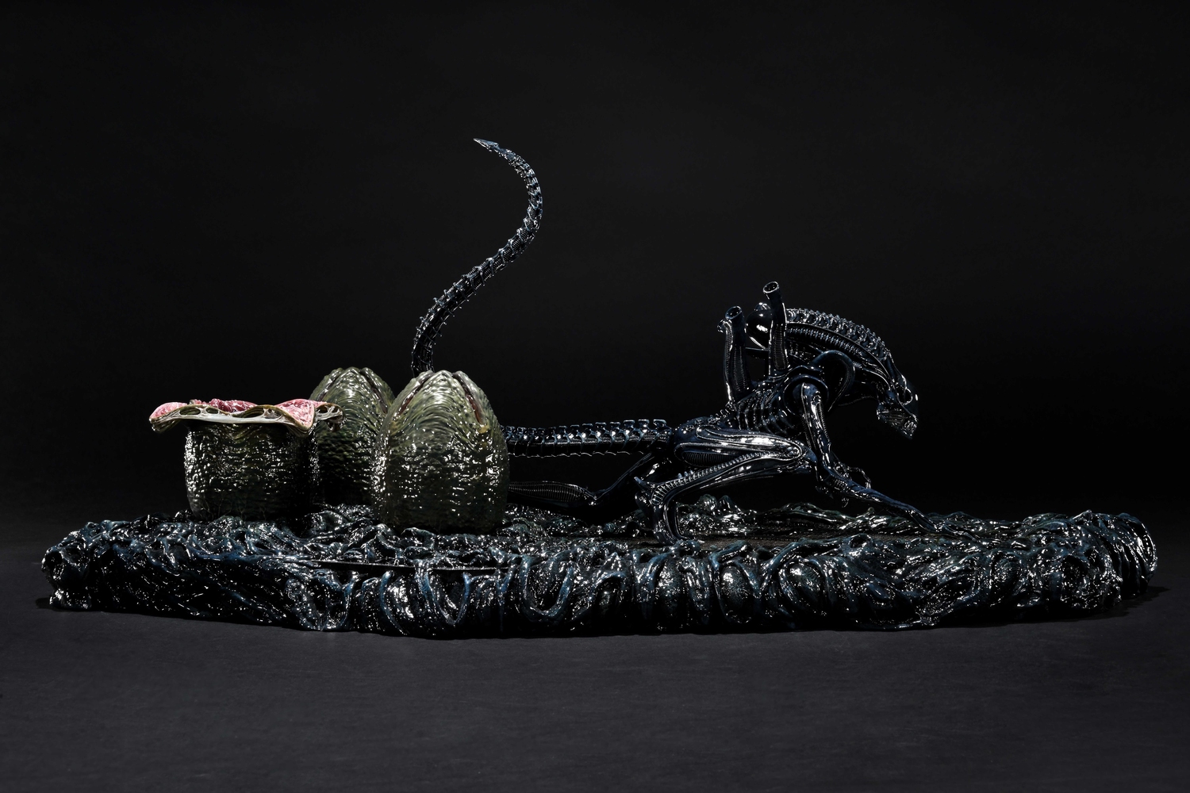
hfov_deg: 32.4
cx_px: 595
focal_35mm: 62
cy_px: 396
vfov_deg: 21.9
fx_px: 2049
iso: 200
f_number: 22
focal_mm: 62
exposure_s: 1/1.3
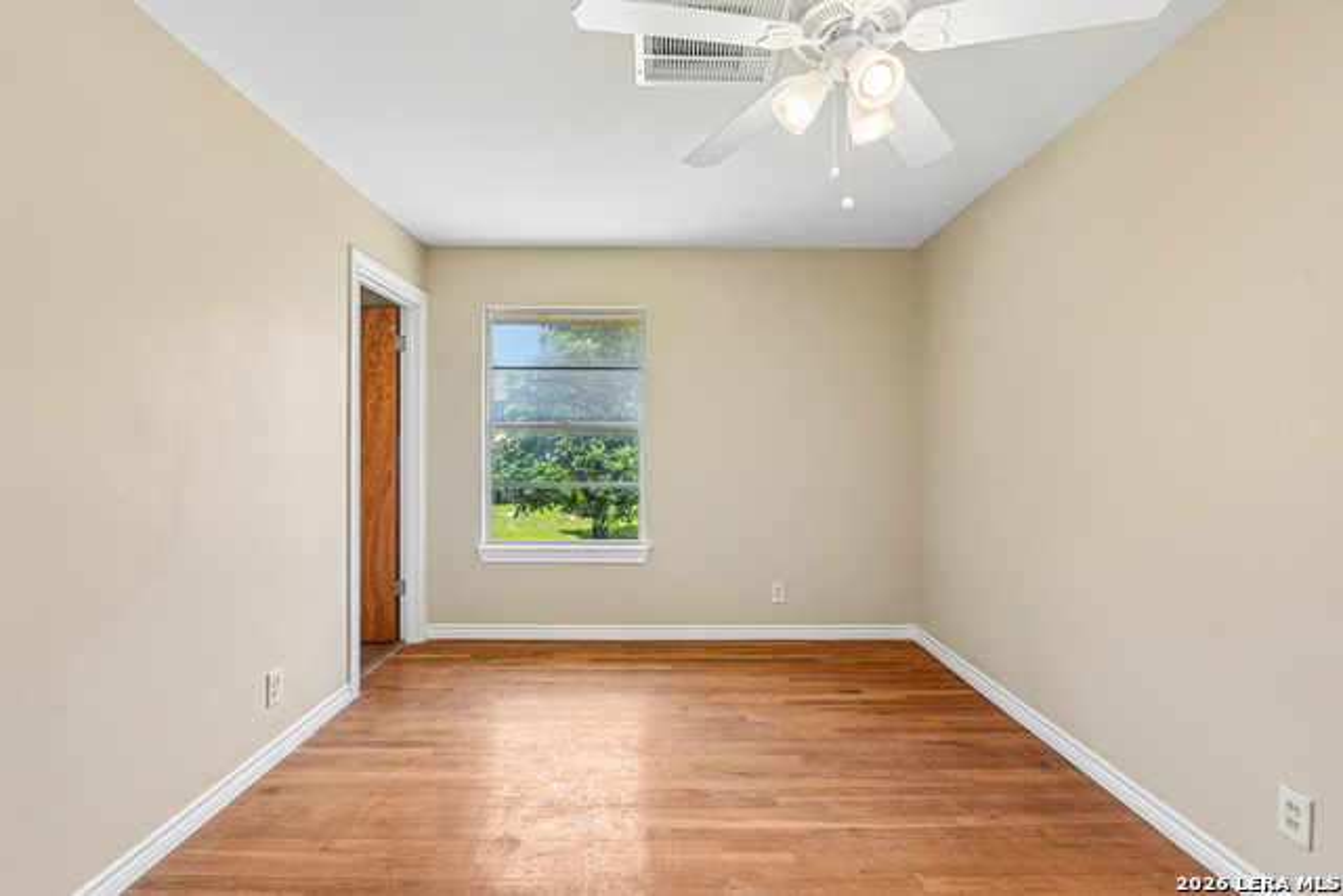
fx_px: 597
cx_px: 672
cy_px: 448
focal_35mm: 16
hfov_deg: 96.7
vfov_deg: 73.8
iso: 400
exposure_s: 1/50
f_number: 8
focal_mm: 16
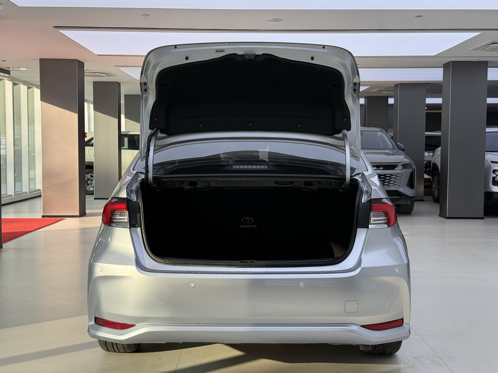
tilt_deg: -2.7
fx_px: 691
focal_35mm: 48
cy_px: 186
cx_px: 249
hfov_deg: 39.7
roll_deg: -0.3
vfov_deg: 30.3
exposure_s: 1/487
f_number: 1.78
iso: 80
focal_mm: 6.76
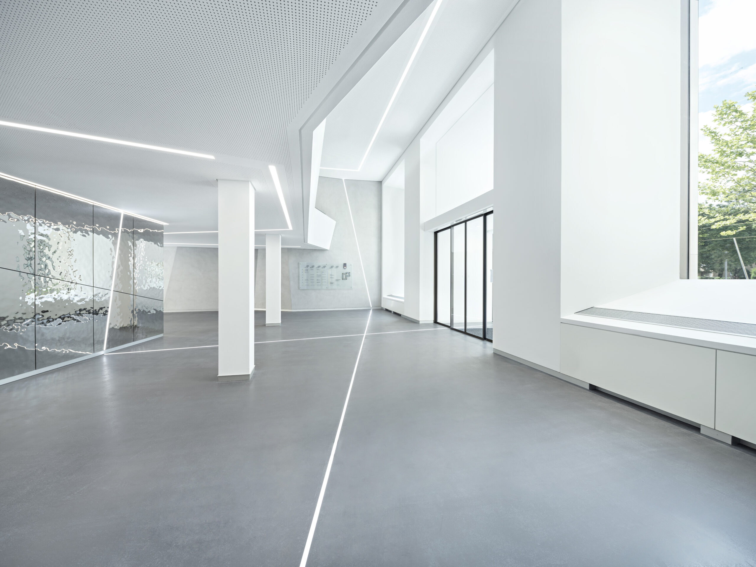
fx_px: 284
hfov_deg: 106.2
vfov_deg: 89.9
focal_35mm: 13
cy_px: 284
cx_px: 378
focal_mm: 17
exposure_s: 1/4
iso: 100
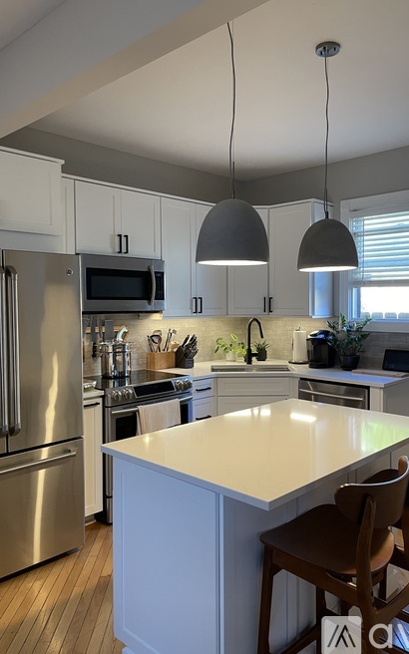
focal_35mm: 28
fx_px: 499
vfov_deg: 66.5
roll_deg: +0.4
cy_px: 324
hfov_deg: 44.4
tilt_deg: -0.4
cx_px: 233
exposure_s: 1/60
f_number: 1.6
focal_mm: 4.2
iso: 160
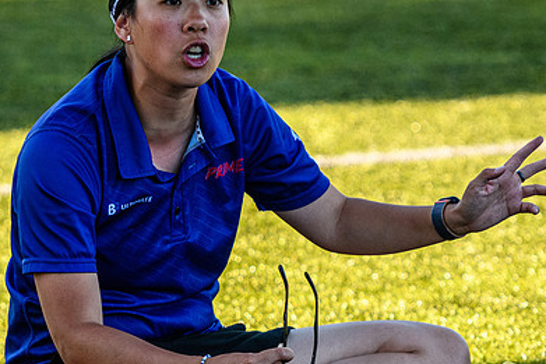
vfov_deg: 3.2
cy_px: 126
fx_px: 6493
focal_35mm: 428
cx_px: 240
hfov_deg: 4.8
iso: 800
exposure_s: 1/2000
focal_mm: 155
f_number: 3.2
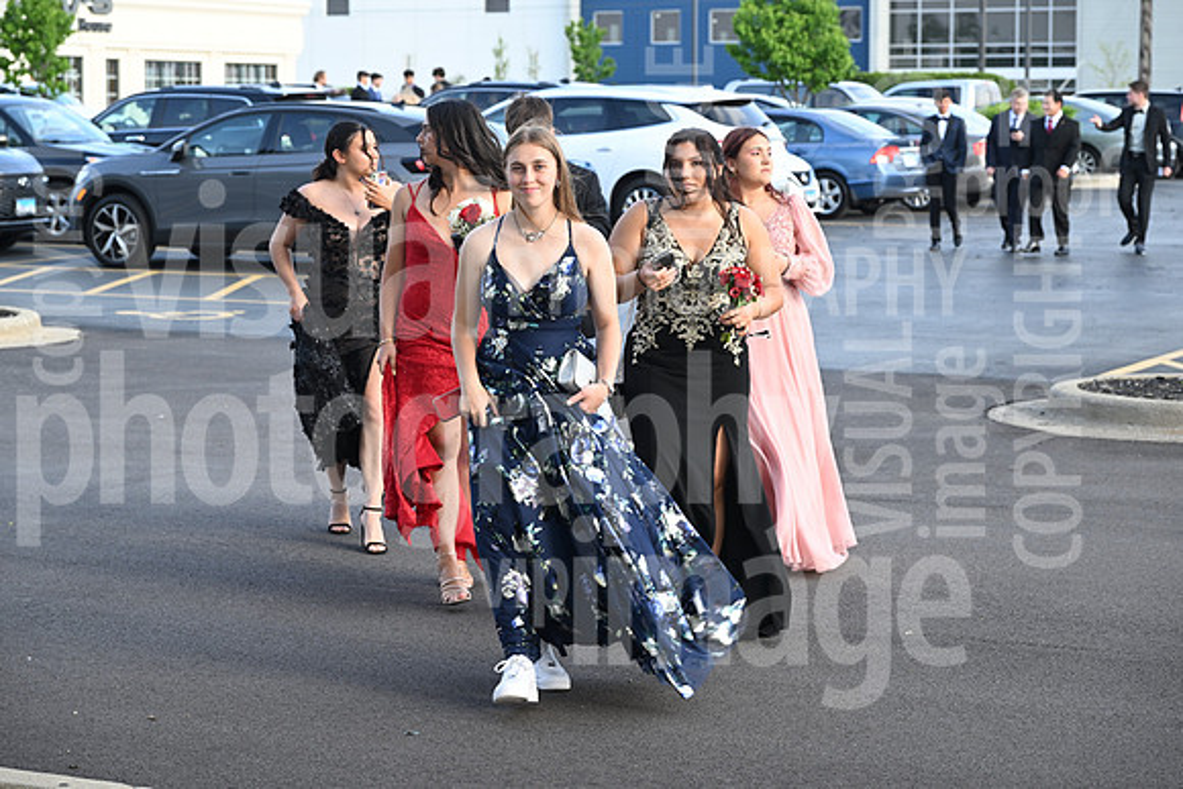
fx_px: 2662
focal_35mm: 81
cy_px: 394
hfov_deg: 25.1
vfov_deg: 16.9
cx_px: 592
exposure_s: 1/200
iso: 360
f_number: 5.6
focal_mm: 81
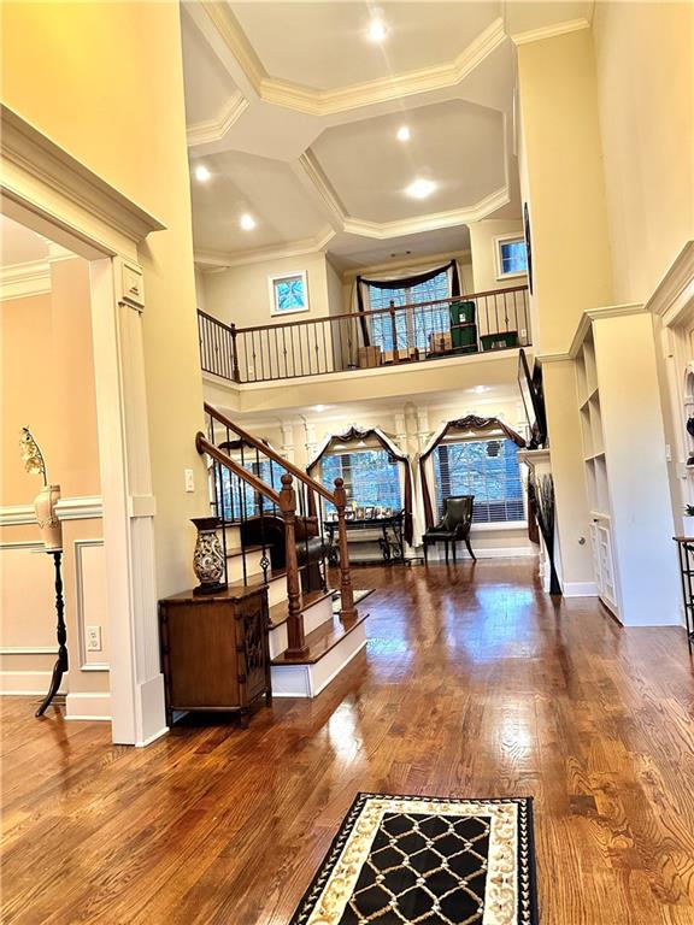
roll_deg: +3.7
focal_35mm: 24
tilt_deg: +3.1
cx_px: 347
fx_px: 642
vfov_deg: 71.6
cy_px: 462
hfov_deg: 56.8
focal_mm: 6.86
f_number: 1.78
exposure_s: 1/60
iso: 400
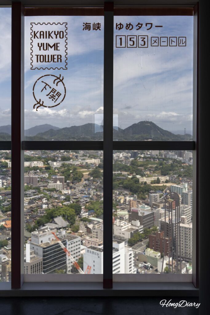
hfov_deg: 38.9
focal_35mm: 34
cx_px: 105
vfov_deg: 55.8
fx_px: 297
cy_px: 158
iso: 100
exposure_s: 1/320
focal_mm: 34
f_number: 6.3
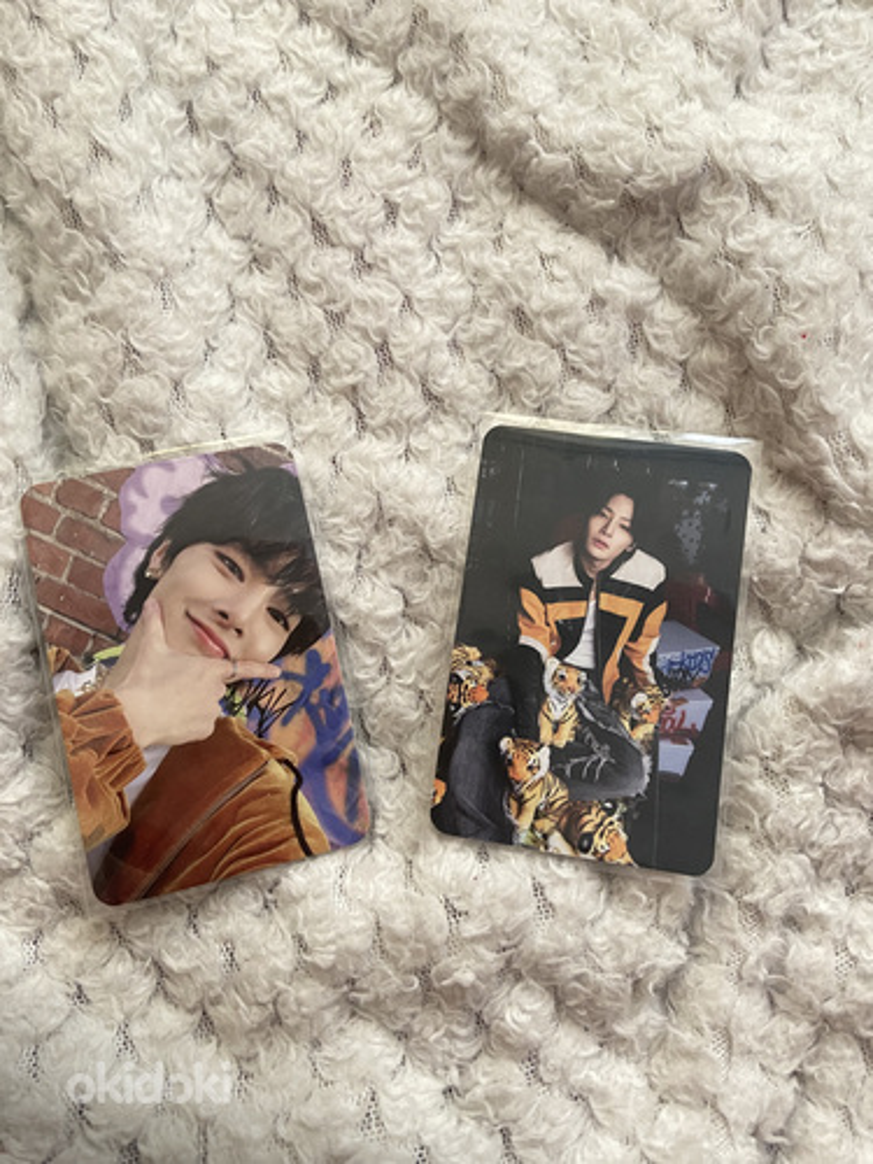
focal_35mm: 26
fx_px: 874
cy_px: 582
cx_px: 436
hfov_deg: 53.1
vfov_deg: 67.3
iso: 500
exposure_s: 1/60
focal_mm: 4.25
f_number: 1.8
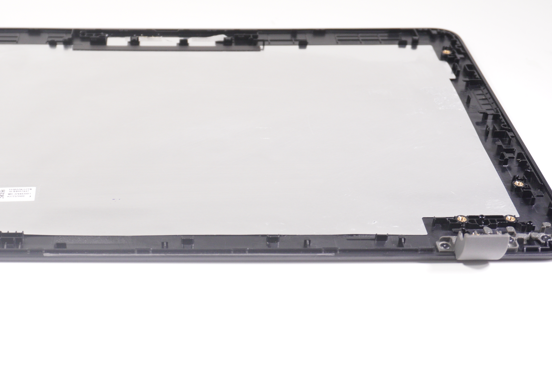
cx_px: 181
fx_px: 915
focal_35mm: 60
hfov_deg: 33.3
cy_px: 199
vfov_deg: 22.7
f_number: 5.6
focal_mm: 27
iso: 640
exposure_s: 1/125
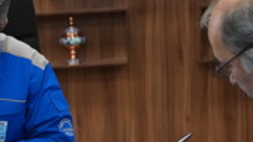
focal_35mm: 127
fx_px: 852
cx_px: -57
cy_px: 110
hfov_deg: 16.2
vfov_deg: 9.5
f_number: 2.8
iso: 5000
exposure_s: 1/1250
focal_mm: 33
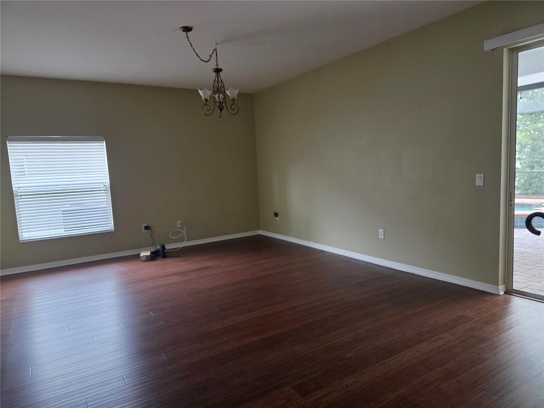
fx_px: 361
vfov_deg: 58.9
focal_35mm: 23
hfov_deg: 73.9
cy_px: 204
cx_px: 272
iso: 320
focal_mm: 6.3
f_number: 1.7
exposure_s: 1/120
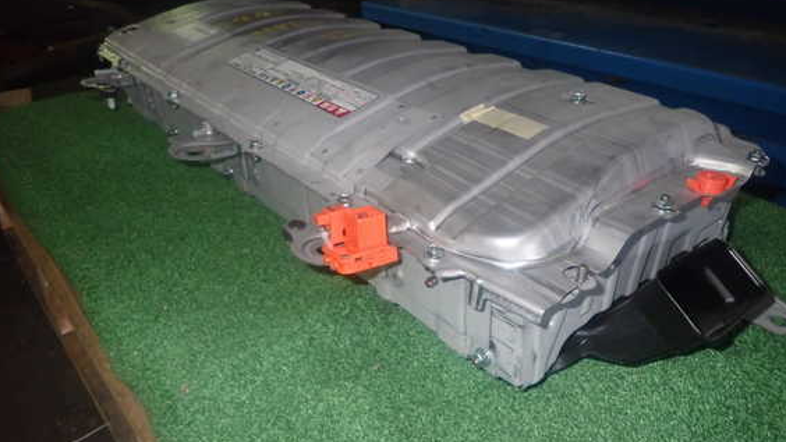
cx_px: 406
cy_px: 204
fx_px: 604
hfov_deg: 66.1
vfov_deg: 40.1
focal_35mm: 29
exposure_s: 1/30
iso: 800
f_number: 5.6
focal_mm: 4.5
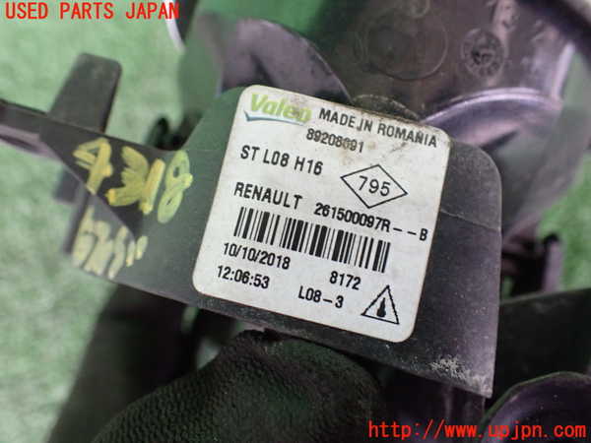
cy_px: 222
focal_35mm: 30
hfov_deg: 60.0
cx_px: 296
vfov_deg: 46.8
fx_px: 512
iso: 800
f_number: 2.3
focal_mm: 5.4
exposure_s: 1/50
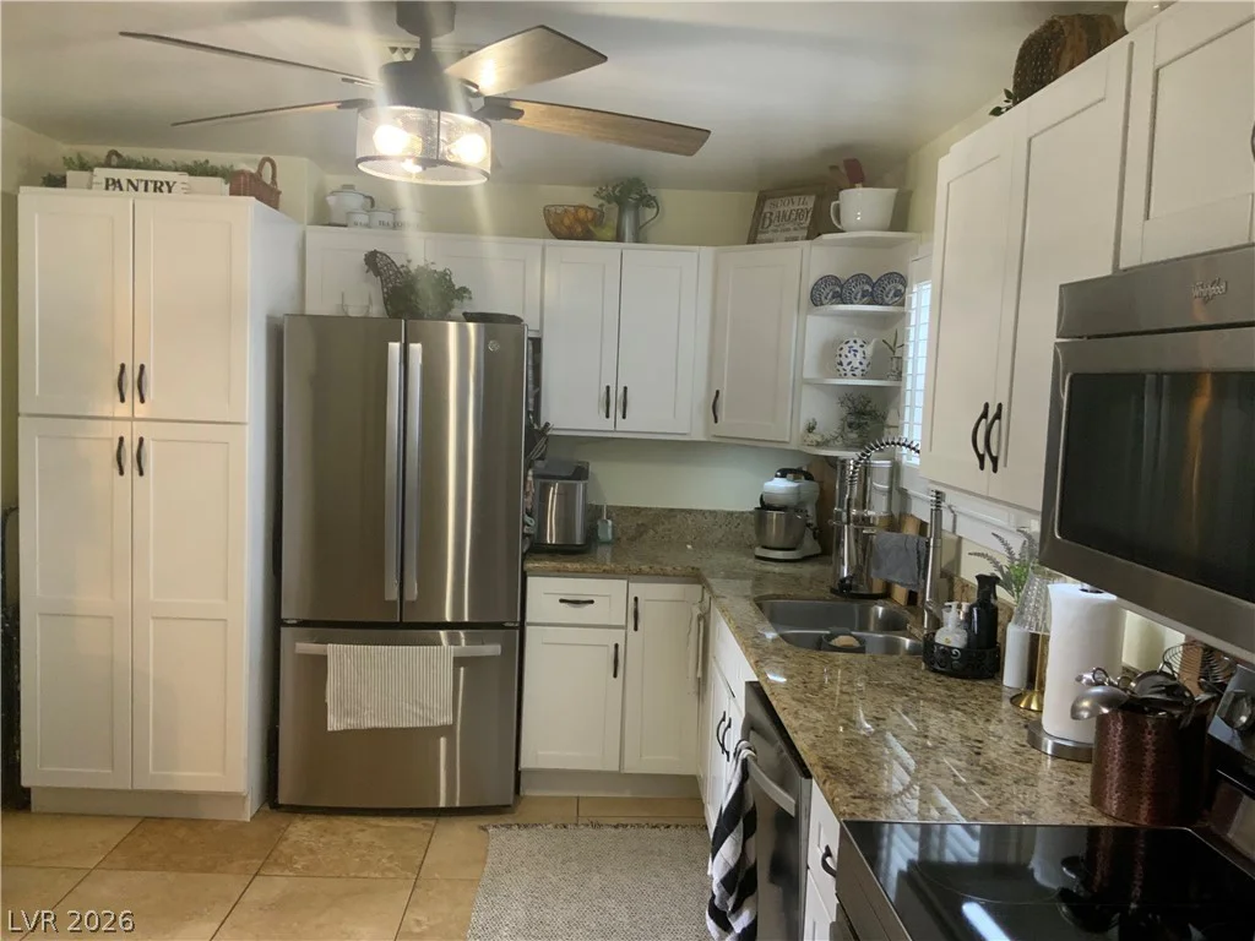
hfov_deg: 61.7
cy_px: 470
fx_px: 1051
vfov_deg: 48.2
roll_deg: -2.4
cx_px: 628
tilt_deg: -3.9
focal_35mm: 29
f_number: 1.8
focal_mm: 3
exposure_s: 1/60
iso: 200
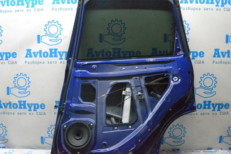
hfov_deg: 67.4
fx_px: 173
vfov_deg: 47.9
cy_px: 77
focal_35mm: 27
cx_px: 116
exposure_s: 1/160
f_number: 9
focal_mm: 18
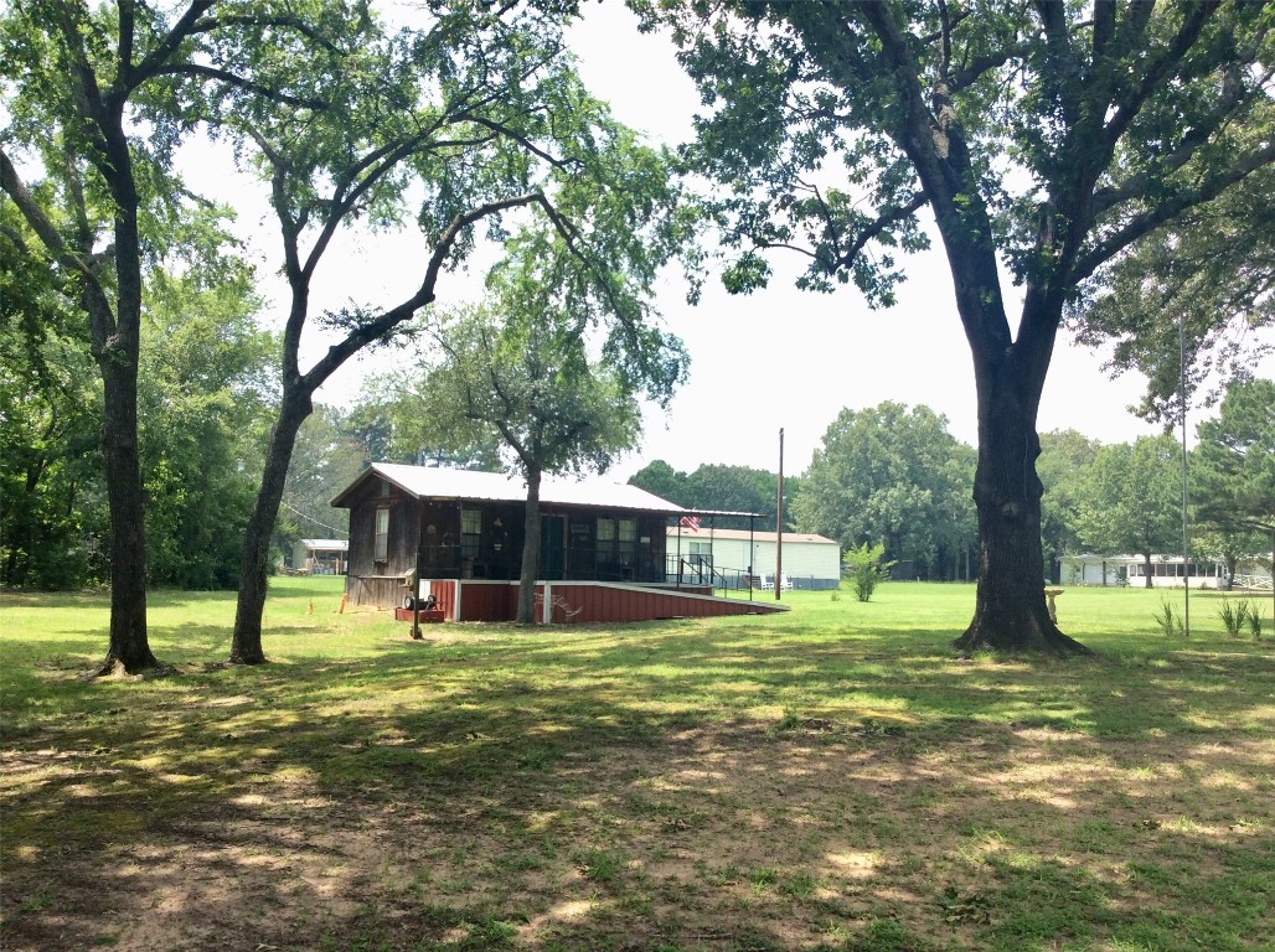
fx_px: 1177
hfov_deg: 56.9
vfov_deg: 44.1
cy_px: 476
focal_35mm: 32
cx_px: 638
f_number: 2.4
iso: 32
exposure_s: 1/411
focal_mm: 3.3
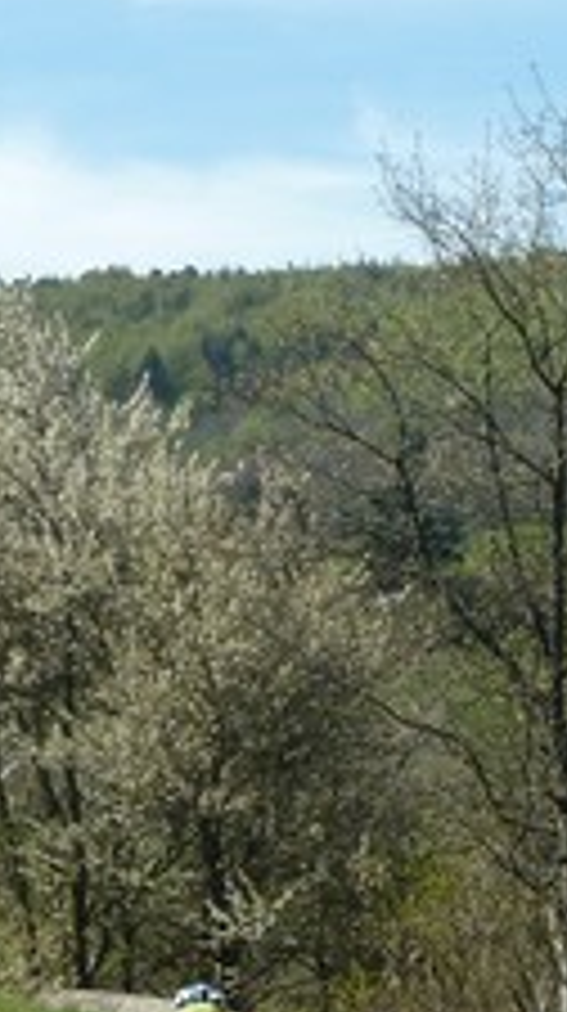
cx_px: 40
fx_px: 5578
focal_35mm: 208
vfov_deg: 10.3
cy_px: 936
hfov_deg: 5.8
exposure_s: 1/400
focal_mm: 11
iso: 80
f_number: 4.1
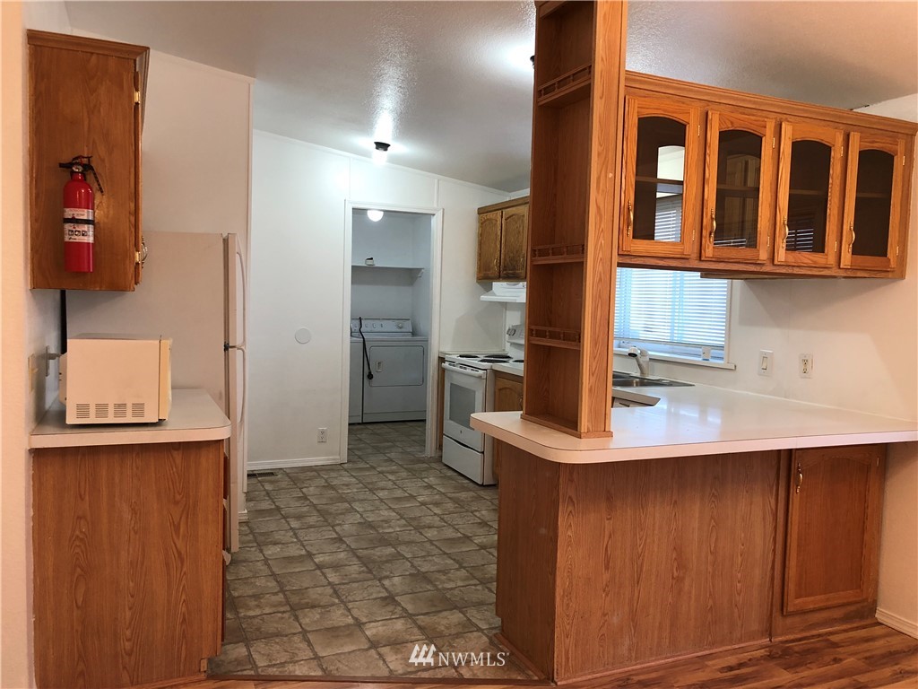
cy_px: 344
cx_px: 459
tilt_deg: -3.1
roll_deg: -1.6
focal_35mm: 28
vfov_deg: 49.7
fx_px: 743
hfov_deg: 63.4
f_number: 1.8
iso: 32
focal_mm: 4
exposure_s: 1/30
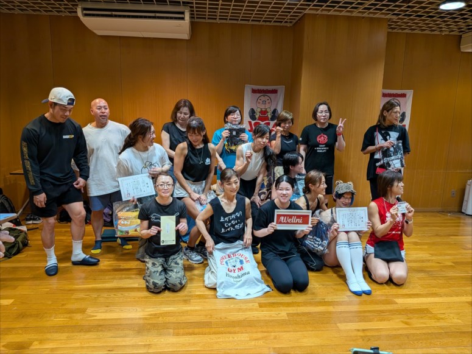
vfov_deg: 56.8
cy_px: 177
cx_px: 236
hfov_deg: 71.6
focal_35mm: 24
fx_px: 327
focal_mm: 4.53
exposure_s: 1/60
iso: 257
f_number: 1.7
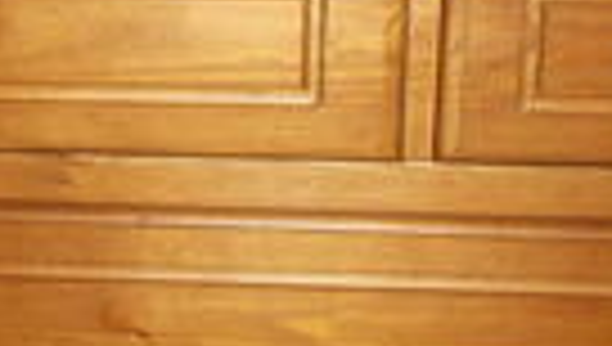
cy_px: 166
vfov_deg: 12.7
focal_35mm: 96
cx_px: 166
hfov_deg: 22.0
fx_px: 1560
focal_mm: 4.5
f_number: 3.2
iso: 200
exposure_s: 1/25
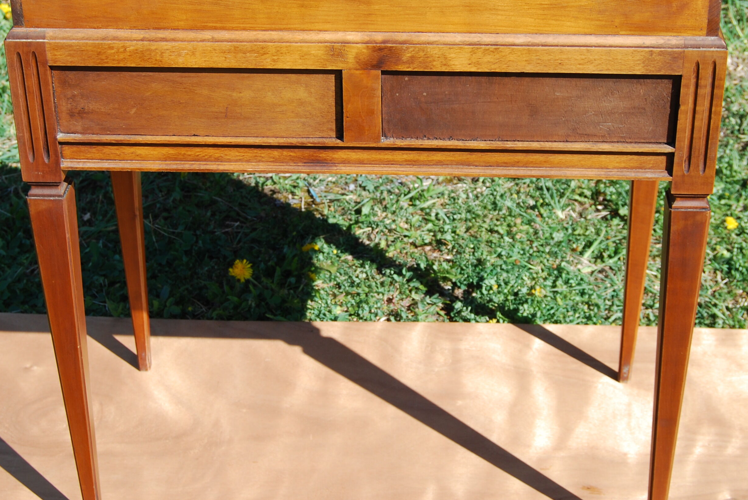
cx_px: 366
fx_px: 1535
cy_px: 173
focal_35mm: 74
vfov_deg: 18.5
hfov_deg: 27.4
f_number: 7.1
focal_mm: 31
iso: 100
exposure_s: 1/200
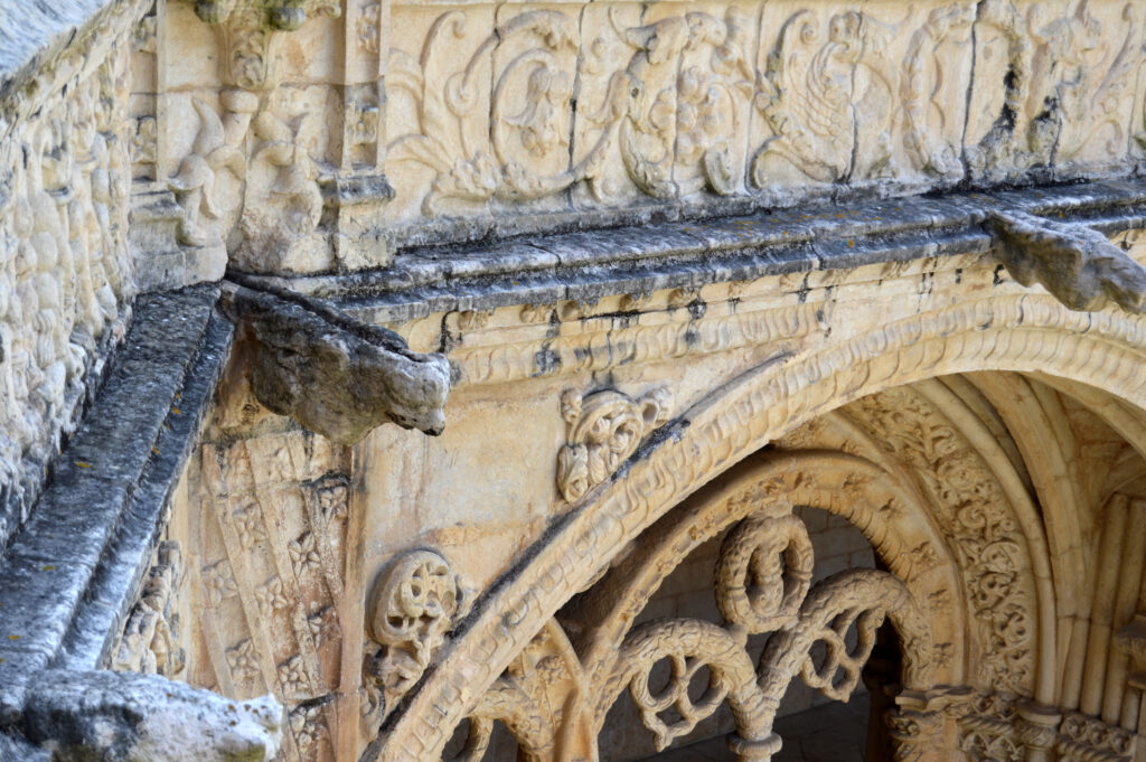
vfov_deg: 16.5
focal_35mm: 82
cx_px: 573
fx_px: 2624
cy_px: 381
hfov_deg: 24.6
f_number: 6.3
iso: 100
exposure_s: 1/160
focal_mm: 55
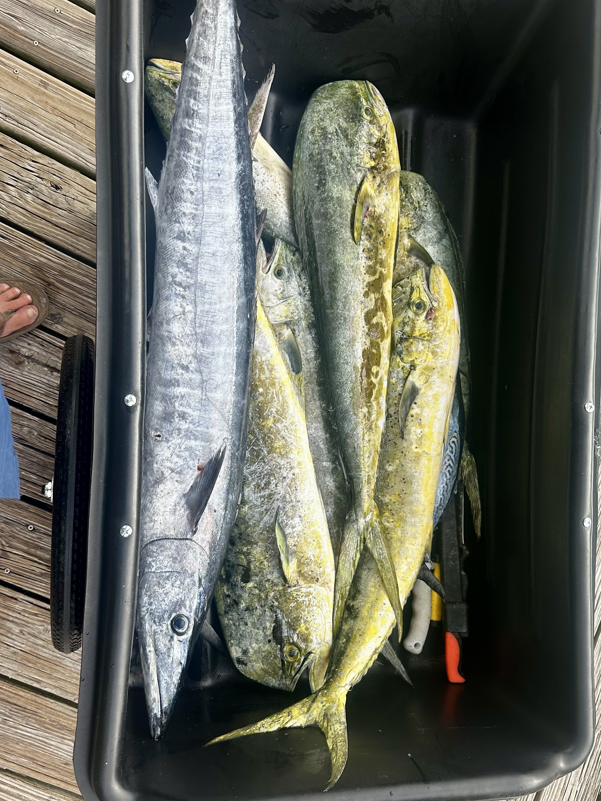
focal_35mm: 32
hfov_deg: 44.1
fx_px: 741
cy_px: 402
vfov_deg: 56.8
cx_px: 272
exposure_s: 1/791
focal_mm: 6.86
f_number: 1.78
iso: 80
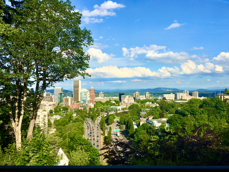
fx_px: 192
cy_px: 86
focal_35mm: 29
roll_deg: -1.4
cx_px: 114
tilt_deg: +1.6
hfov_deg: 61.7
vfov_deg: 48.2
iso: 25
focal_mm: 4.15
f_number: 2.2
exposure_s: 1/2137
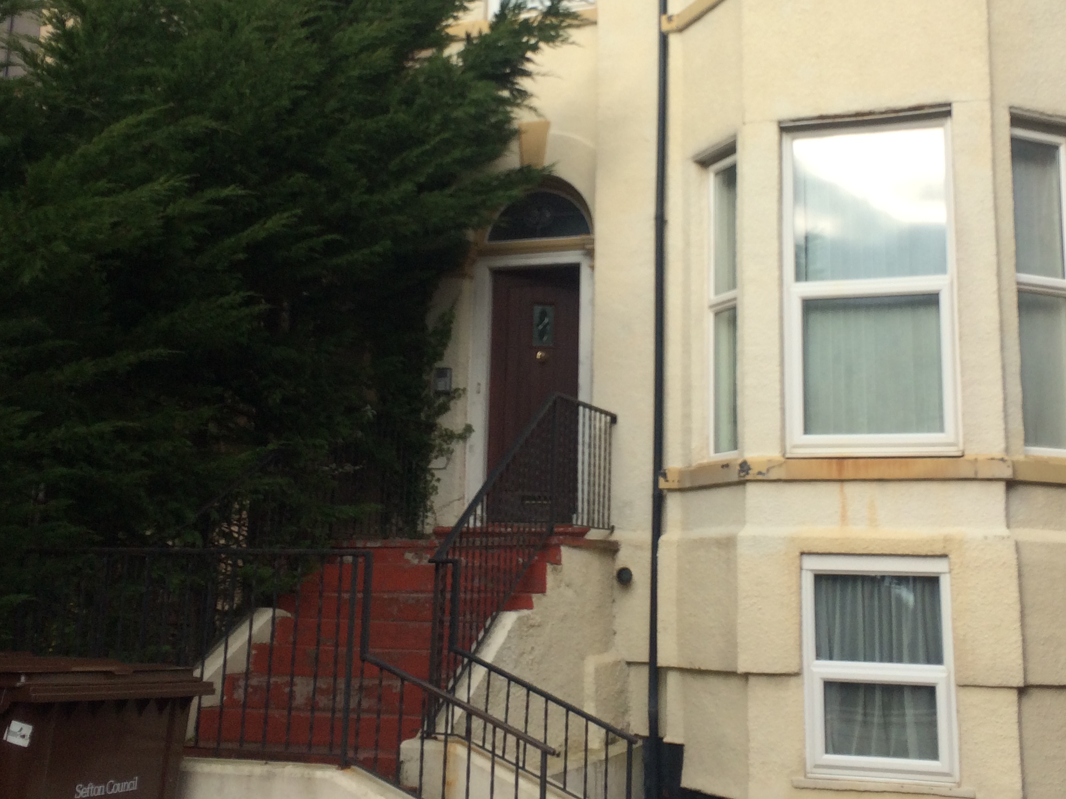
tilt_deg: +11.1
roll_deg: -0.9
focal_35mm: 48
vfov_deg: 30.0
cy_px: 260
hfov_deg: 39.6
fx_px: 1478
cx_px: 561
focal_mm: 4.15
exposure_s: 1/933
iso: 32
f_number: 2.2
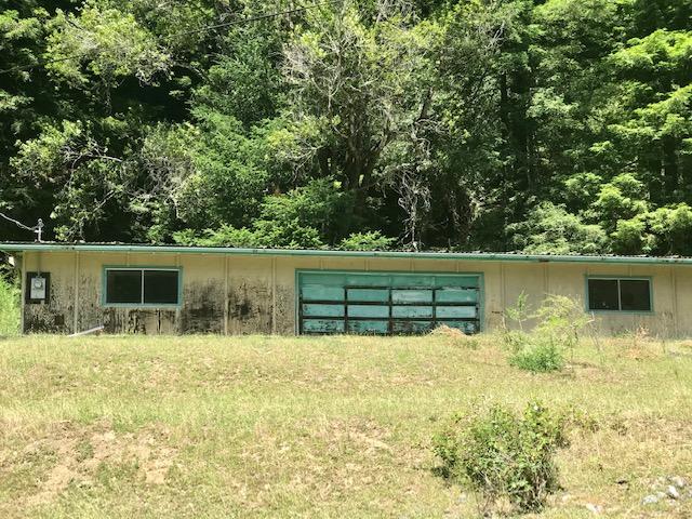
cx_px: 346
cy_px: 260
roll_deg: +0.7
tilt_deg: +9.0
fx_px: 1139
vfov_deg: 25.7
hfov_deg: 33.8
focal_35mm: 57
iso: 20
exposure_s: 1/269
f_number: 2.8
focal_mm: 6.6
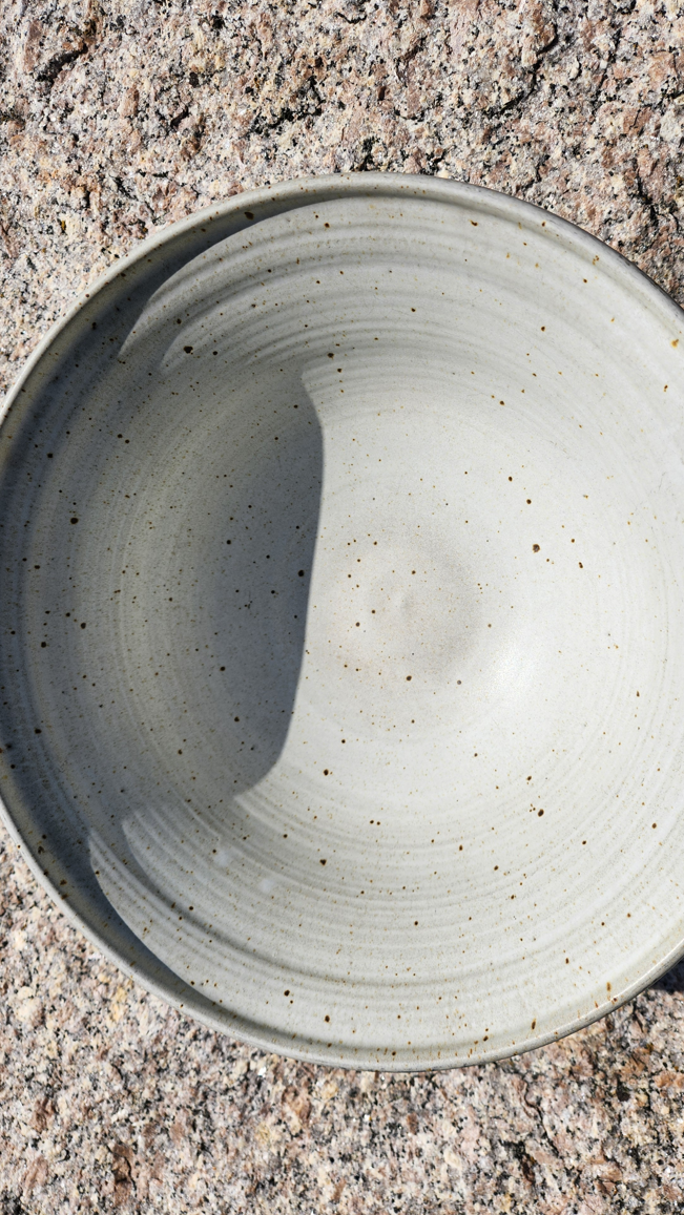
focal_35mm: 26
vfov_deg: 71.9
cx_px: 382
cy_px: 586
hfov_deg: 44.3
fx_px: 838
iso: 20
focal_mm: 5.4
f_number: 1.8
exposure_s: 1/4291
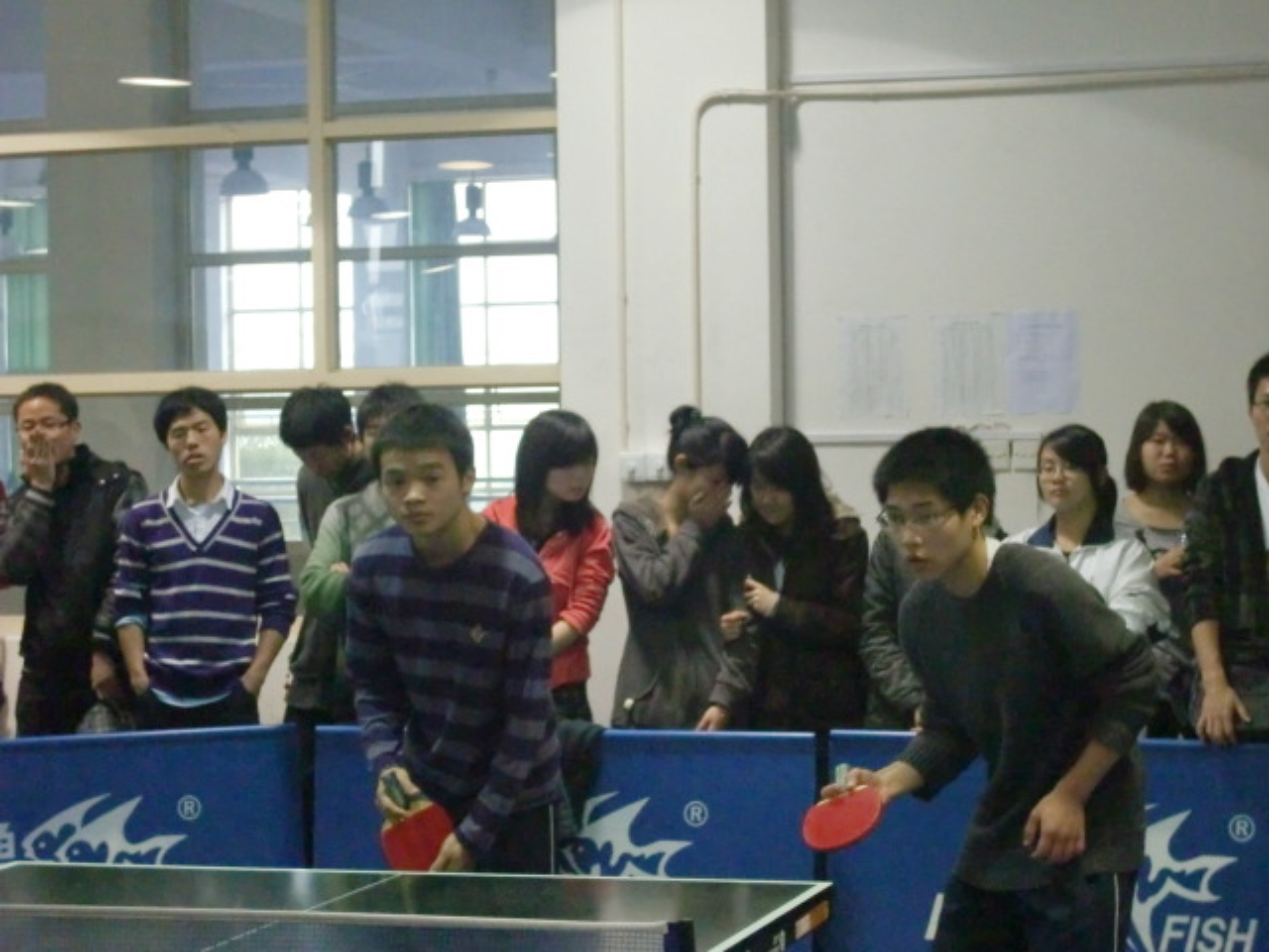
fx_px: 3263
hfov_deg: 22.0
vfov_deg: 16.6
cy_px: 476
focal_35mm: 89
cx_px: 634
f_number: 4.8
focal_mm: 15.7
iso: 1250
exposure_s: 1/80
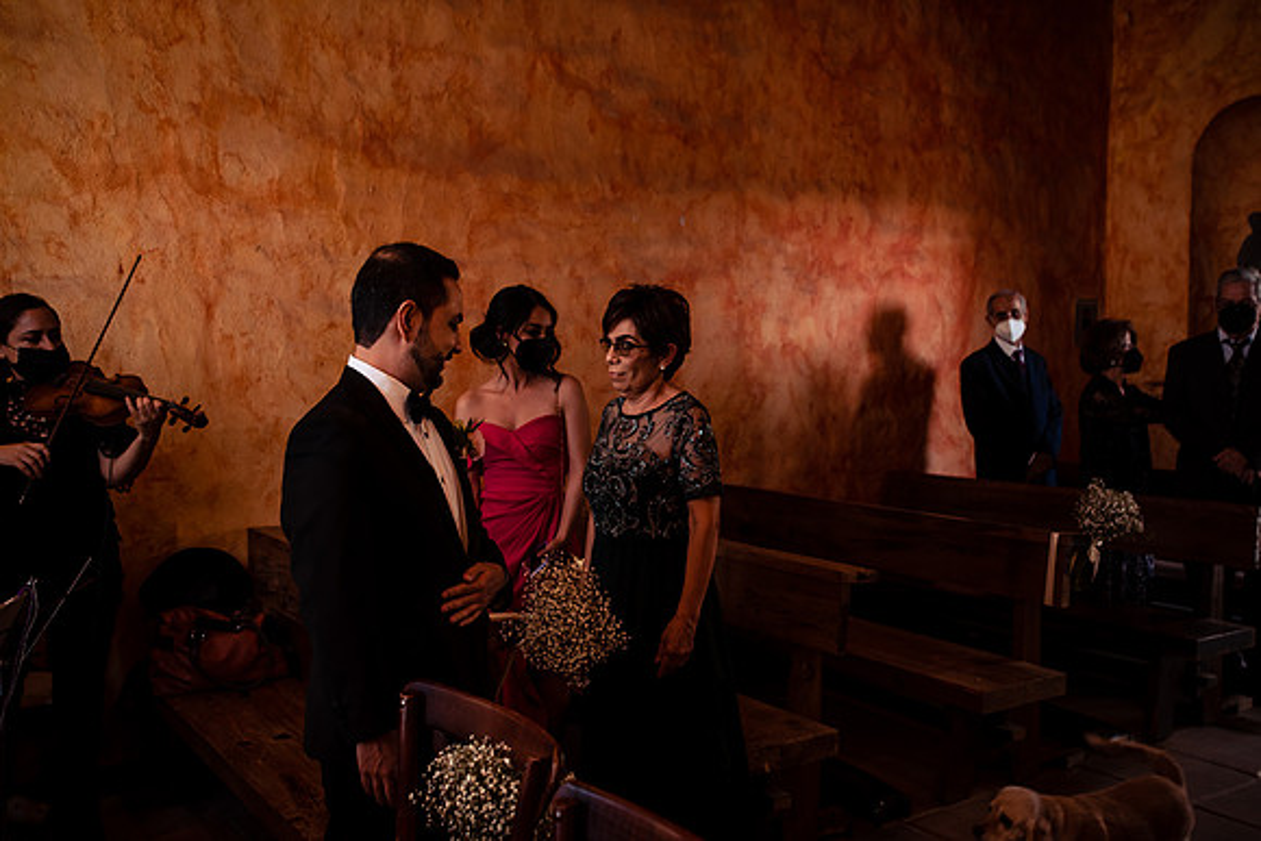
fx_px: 1226
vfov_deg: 37.9
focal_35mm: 35
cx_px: 630
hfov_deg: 54.4
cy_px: 420
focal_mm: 35
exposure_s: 1/100
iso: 800
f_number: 3.5
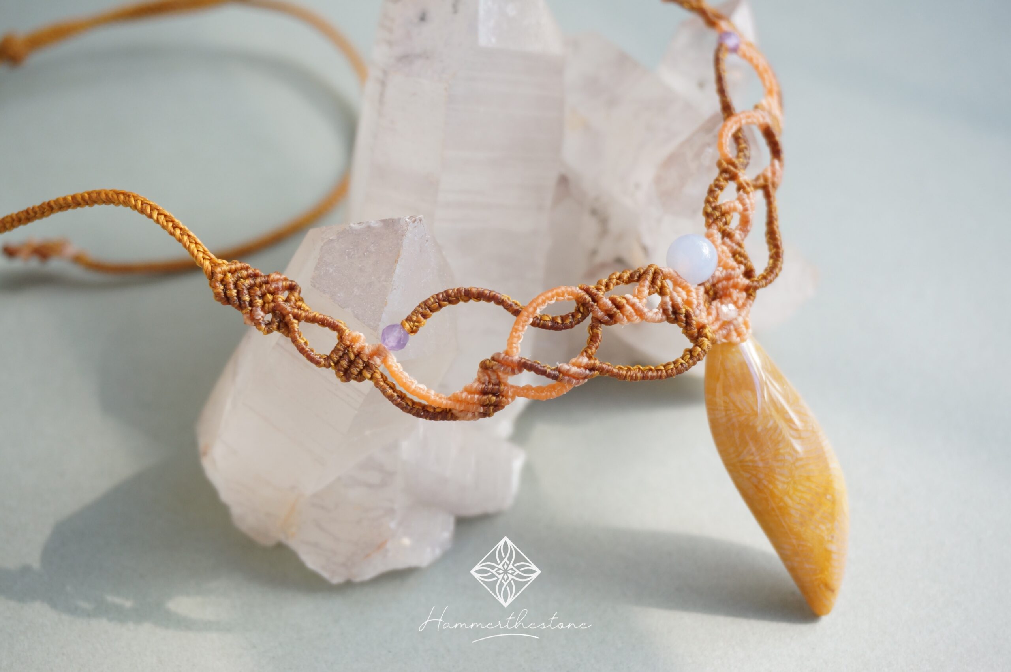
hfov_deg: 34.2
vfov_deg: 23.1
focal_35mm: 58
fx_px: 1641
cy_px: 336
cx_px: 506
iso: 400
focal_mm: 39
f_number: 5.6
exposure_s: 1/50
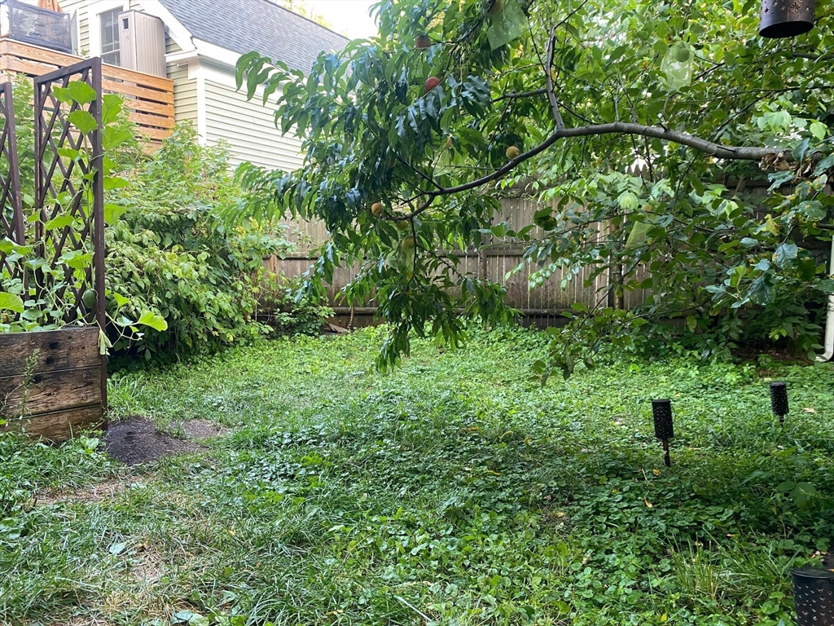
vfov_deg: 53.1
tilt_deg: -6.6
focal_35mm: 26
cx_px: 417
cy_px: 313
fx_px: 626
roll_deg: -0.5
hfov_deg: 67.3
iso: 125
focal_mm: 4.25
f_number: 1.8
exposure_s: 1/61
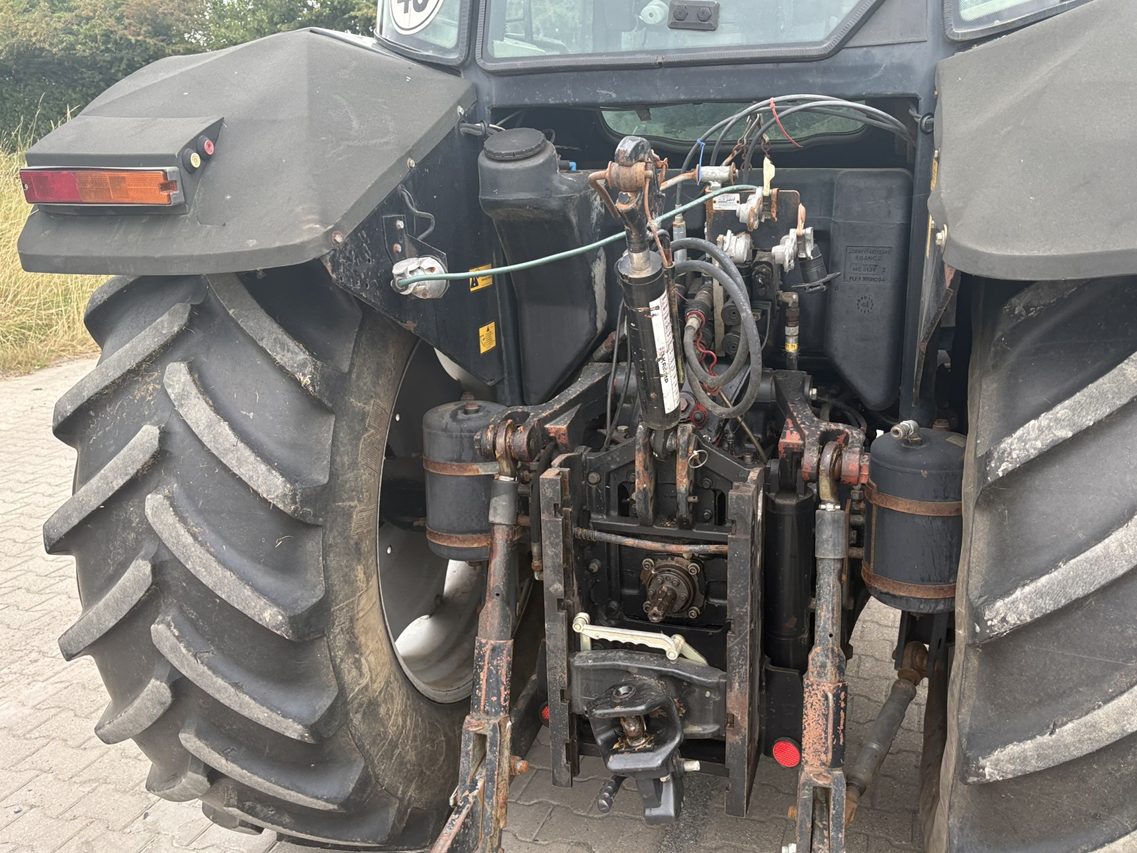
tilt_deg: -17.7
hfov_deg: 58.3
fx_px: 1018
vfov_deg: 45.4
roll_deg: +0.7
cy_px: 443
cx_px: 592
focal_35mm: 31
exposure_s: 1/138
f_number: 1.6
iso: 40
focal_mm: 5.96
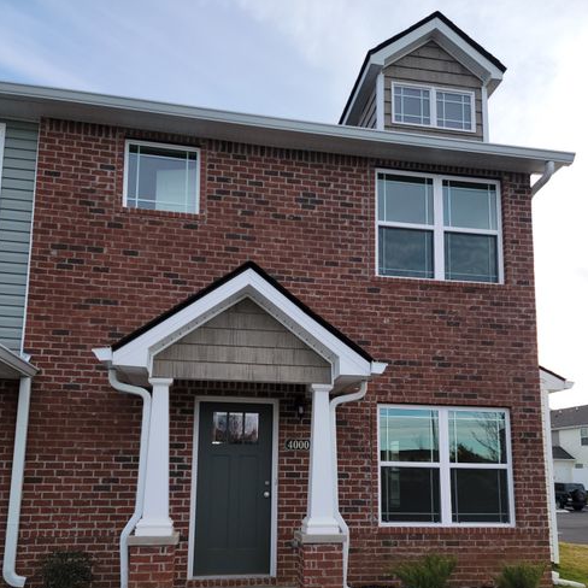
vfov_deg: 54.3
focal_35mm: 29
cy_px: 399
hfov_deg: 55.6
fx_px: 557
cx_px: 296
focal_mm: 6.7
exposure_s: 1/190
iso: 16
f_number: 1.8
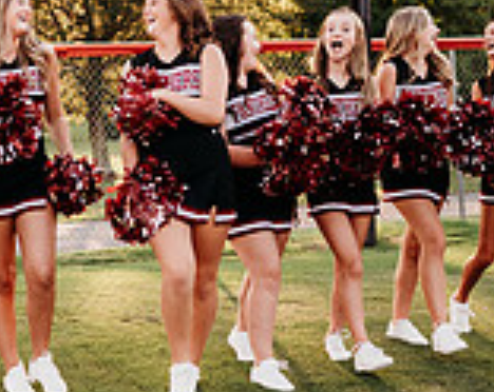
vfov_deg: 18.2
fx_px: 1225
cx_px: 120
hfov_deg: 22.6
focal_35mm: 84
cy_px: 160
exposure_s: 1/500
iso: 125
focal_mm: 24
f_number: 2
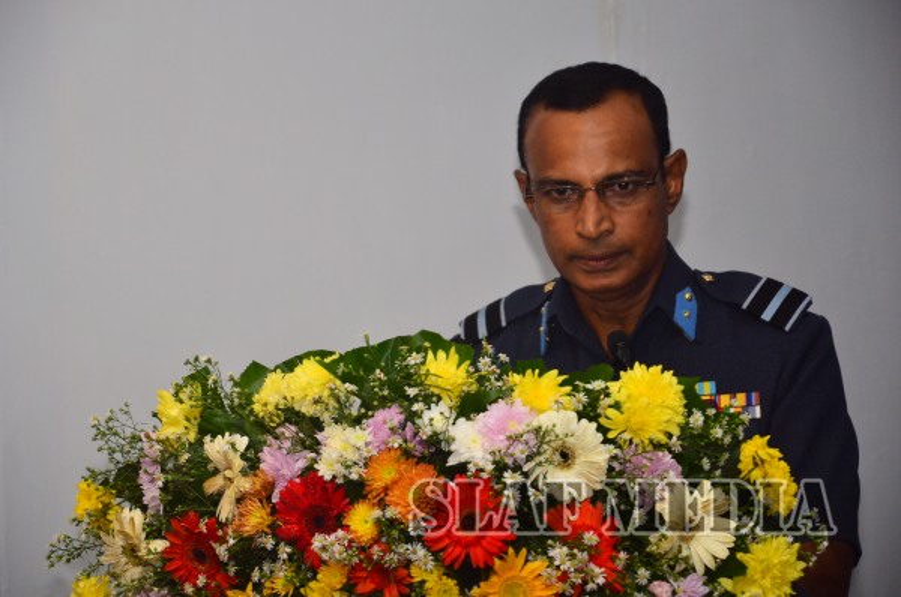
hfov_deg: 13.1
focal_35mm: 158
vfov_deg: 8.7
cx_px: 450
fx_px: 3936
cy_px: 298
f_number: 5.6
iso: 400
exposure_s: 1/100
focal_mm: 105
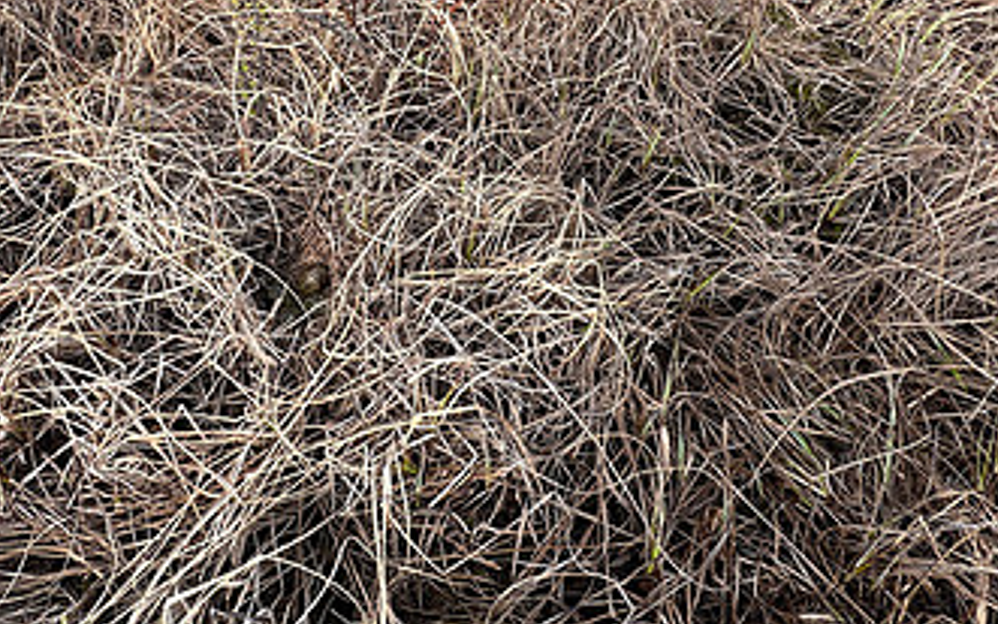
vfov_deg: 46.3
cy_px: 173
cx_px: 431
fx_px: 707
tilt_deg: -46.2
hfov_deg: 70.1
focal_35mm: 26
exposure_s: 1/415
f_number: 2.2
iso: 40
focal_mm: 2.22
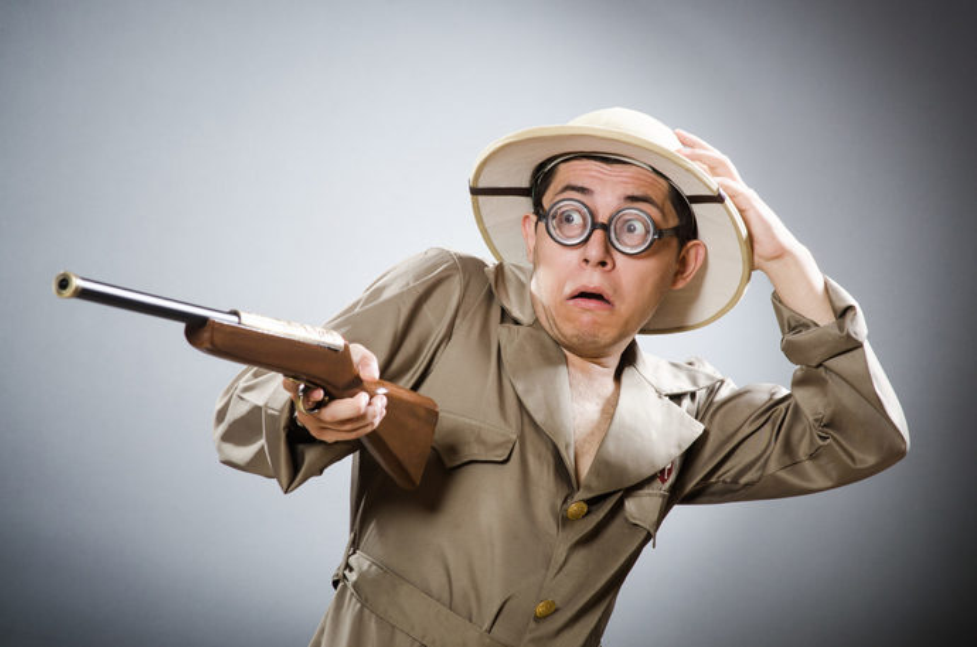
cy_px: 324
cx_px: 488
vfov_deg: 10.7
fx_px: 3453
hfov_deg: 16.1
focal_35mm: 128
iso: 100
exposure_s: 1/200
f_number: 8
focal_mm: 85
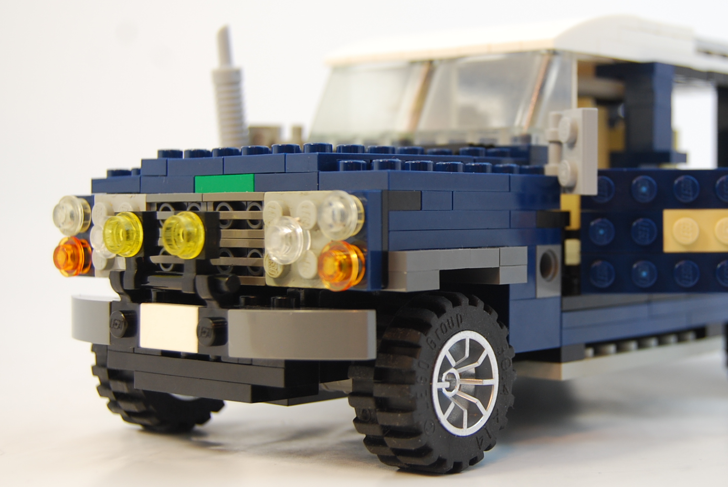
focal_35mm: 67
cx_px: 473
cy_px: 215
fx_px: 1356
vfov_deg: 20.4
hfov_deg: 29.9
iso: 200
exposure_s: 1/60
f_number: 5
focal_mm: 32
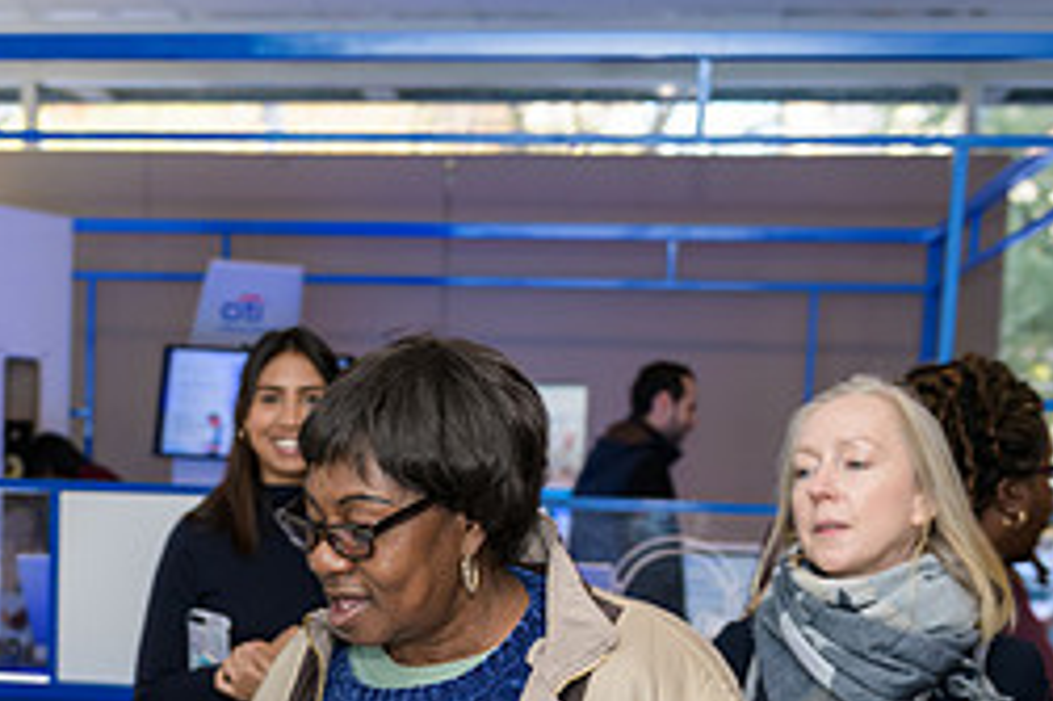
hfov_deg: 27.0
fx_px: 2163
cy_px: 795
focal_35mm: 74
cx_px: 273
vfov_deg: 17.7
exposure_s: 1/125
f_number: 3.2
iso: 200
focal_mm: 32
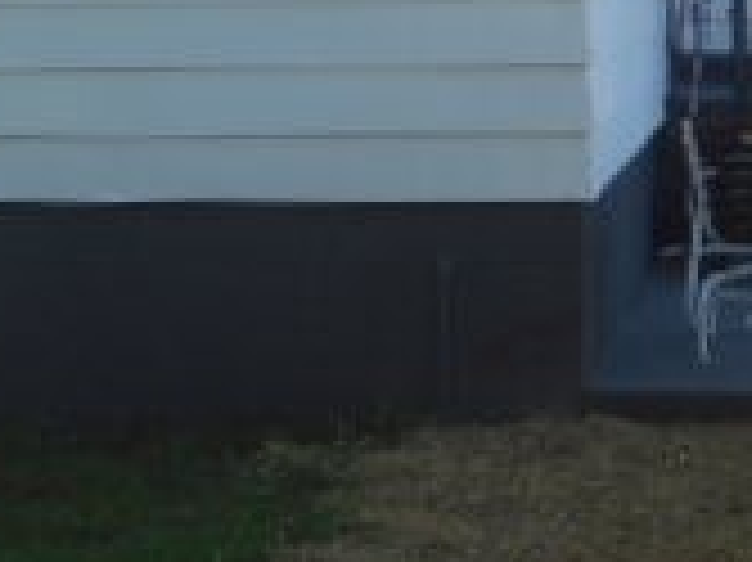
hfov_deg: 20.3
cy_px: -135
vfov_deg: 14.8
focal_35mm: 96
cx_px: 581
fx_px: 2084
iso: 80
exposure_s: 1/160
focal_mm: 4.5
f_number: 3.7
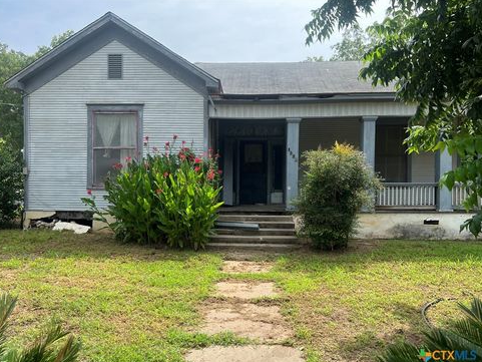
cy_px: 185
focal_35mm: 27
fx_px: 376
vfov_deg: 51.4
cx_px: 237
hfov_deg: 65.3
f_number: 1.5
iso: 50
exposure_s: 1/1311
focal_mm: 5.7
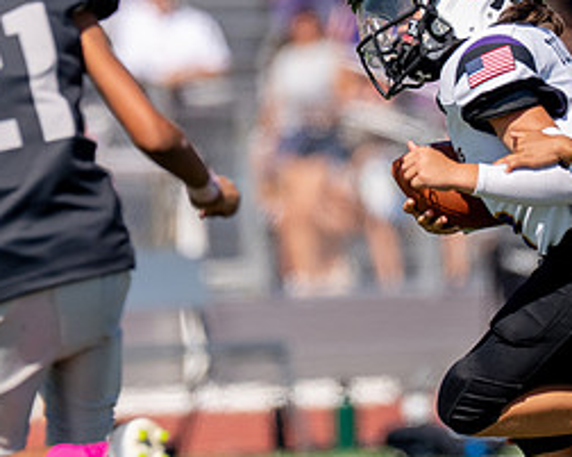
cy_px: 132
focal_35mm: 889
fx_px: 15032
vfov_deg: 1.7
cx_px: 421
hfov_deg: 2.2
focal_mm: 200
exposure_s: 1/5000
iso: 200
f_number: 2.8
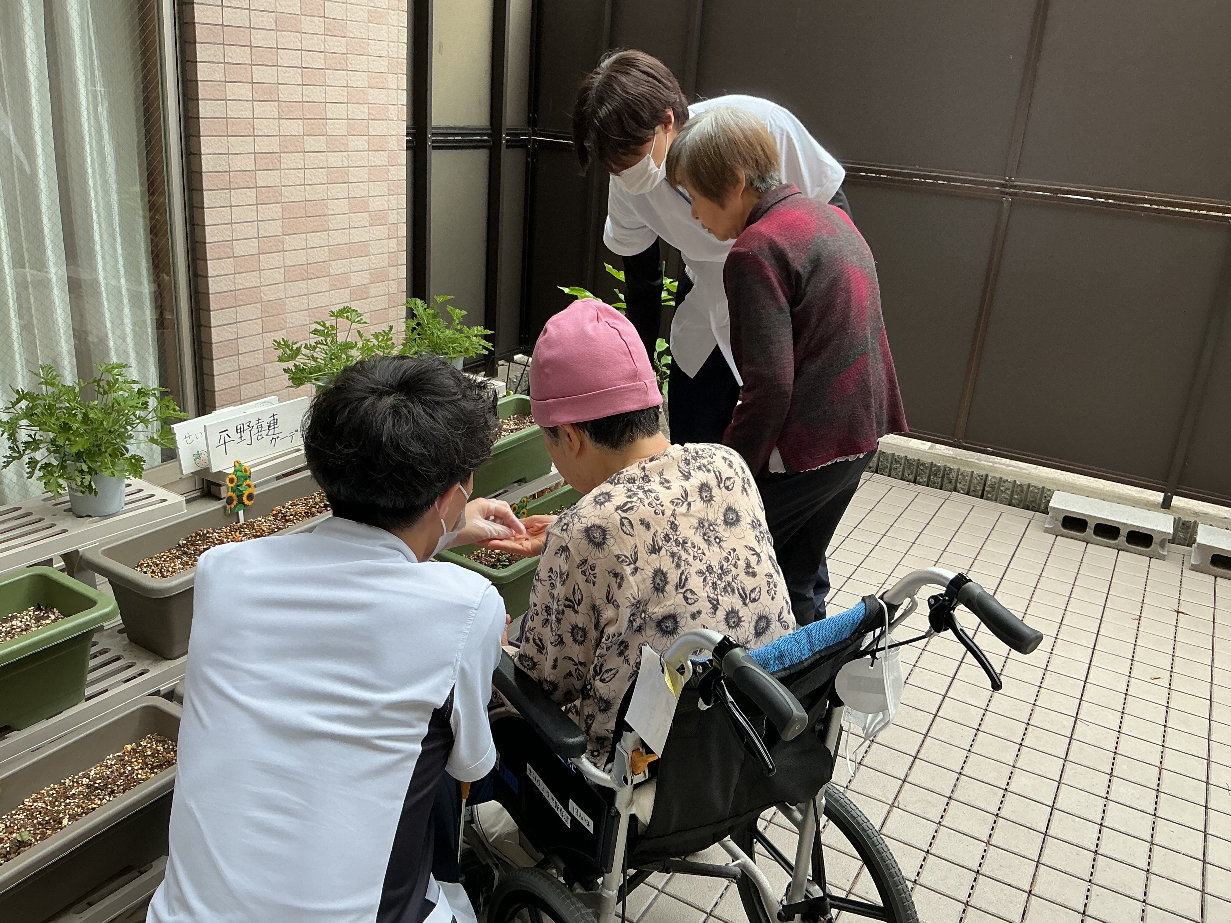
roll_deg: -4.0
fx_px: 1031
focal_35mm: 29
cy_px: 462
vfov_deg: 48.2
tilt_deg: -19.1
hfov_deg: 61.7
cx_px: 616
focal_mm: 3
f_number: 1.8
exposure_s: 1/120
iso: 40
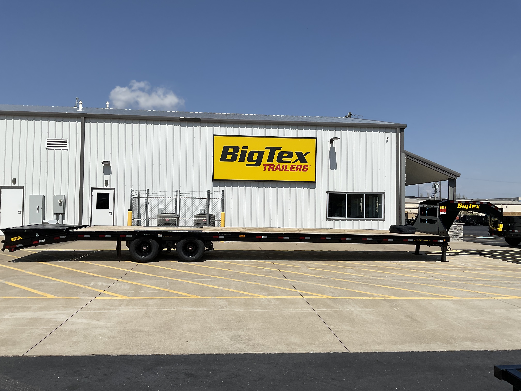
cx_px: 260
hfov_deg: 61.7
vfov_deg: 48.2
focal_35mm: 29
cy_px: 196
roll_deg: -1.8
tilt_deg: +0.5
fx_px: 436
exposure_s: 1/4785
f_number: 1.8
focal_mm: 3
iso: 20
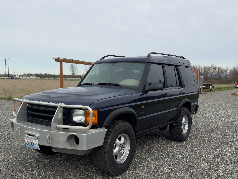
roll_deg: -0.8
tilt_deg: -2.4
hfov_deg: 52.6
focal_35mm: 35
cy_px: 90
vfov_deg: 40.7
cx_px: 119
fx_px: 241
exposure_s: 1/4854
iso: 100
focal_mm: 6.76
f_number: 1.78
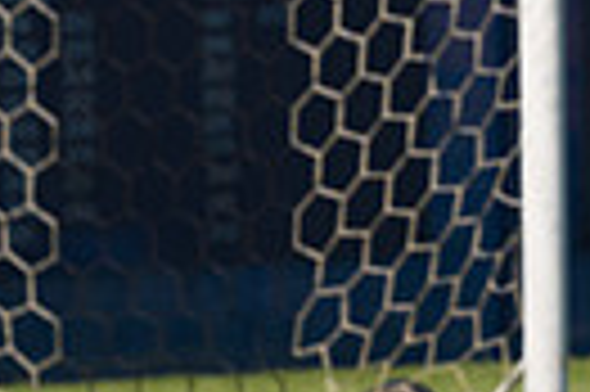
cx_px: 1103
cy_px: 279
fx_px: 21181
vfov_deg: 1.1
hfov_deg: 1.6
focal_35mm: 1294
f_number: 5.6
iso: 250
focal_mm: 195
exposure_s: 1/1600
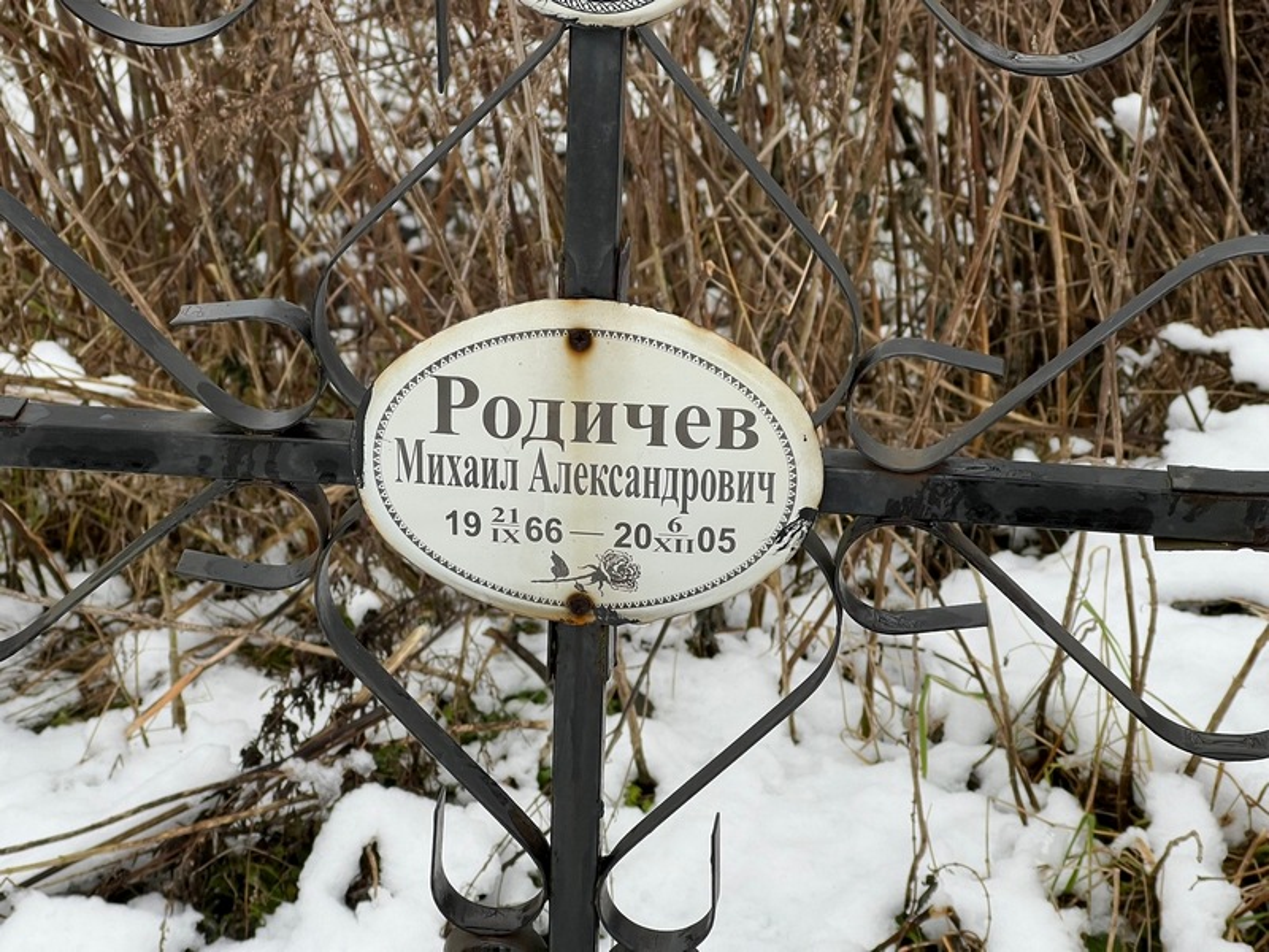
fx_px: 2823
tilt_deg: -20.0
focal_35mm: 77
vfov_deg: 19.1
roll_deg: +0.0
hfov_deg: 25.3
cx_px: 634
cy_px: 476
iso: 64
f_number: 2.8
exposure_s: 1/99
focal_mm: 9
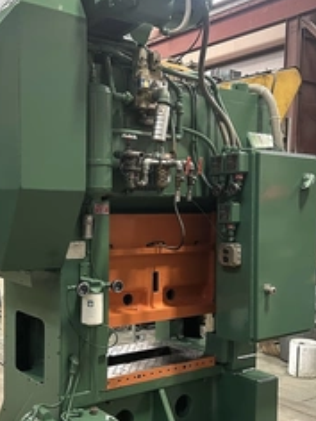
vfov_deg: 42.7
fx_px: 536
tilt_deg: -3.7
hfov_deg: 32.7
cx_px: 112
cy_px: 257
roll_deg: -0.2
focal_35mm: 44
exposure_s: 1/40
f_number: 1.5
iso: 500
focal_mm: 5.7
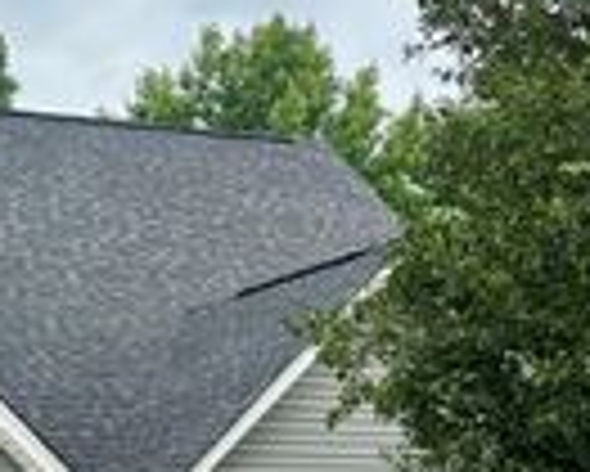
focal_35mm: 97
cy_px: 506
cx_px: -72
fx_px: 1695
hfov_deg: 18.9
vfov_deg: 15.5
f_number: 1.6
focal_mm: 5.96
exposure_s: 1/1667
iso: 50
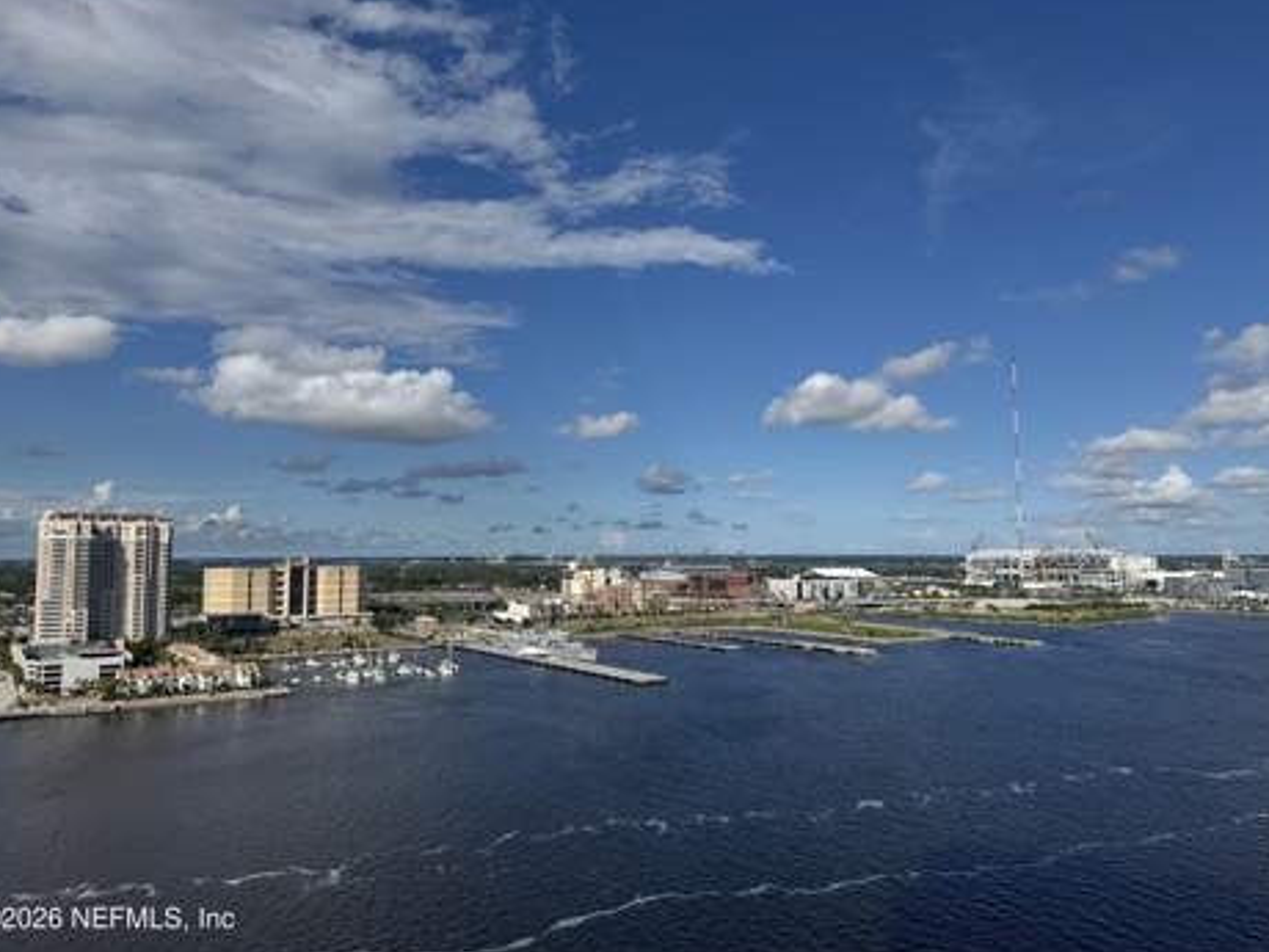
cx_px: 640
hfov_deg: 69.4
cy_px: 465
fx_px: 916
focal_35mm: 25
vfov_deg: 54.9
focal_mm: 6.76
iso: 80
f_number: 1.78
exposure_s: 1/9009
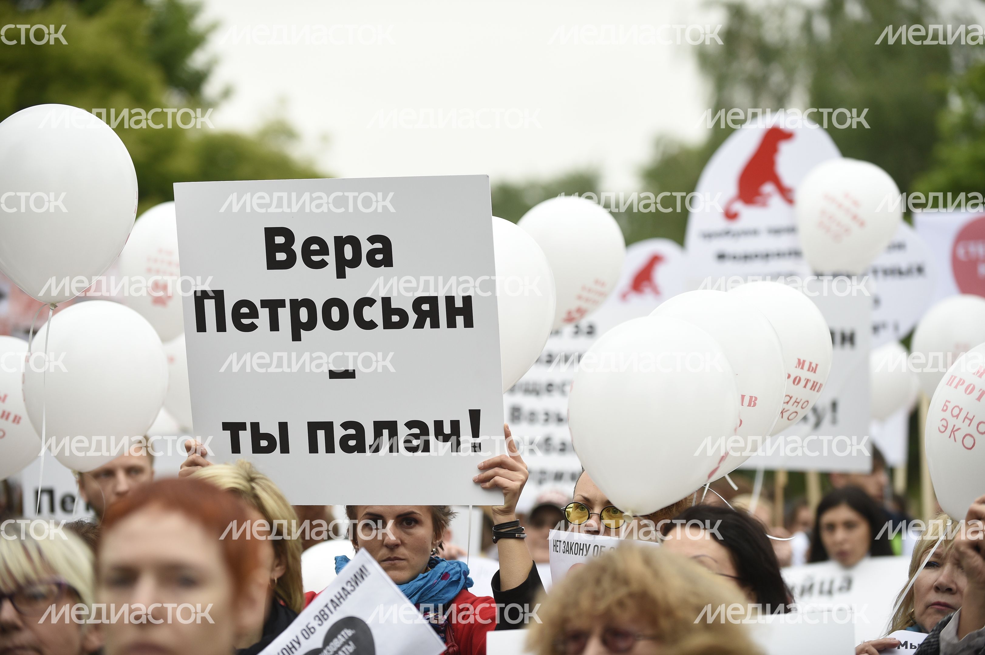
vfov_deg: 11.8
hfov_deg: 17.7
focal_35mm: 116
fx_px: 3172
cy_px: 328
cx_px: 492
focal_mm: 116
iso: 800
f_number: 4
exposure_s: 1/400
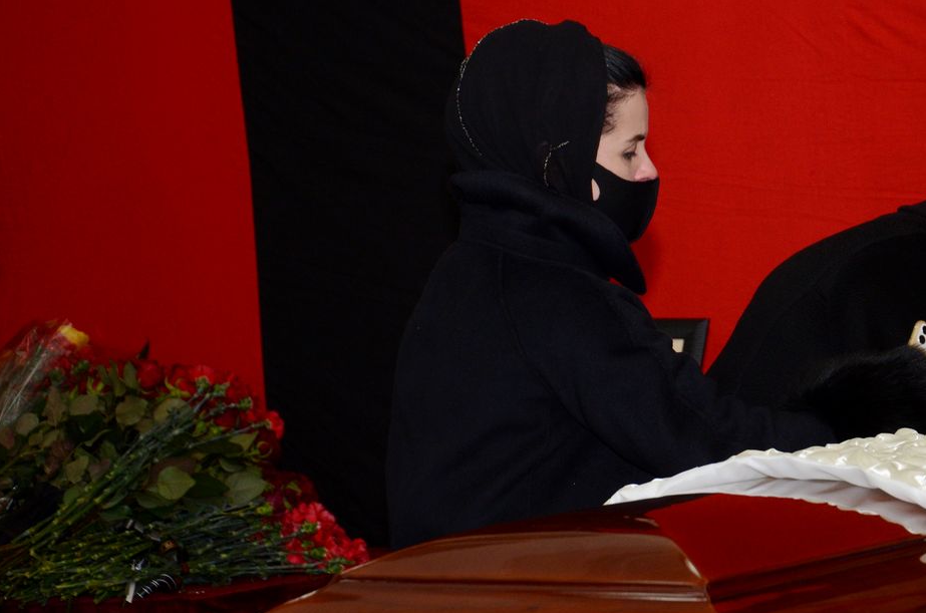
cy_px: 207
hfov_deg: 14.5
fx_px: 3619
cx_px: 699
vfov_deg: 9.7
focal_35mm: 141
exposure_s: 1/250
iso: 800
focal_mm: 62
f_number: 5.3
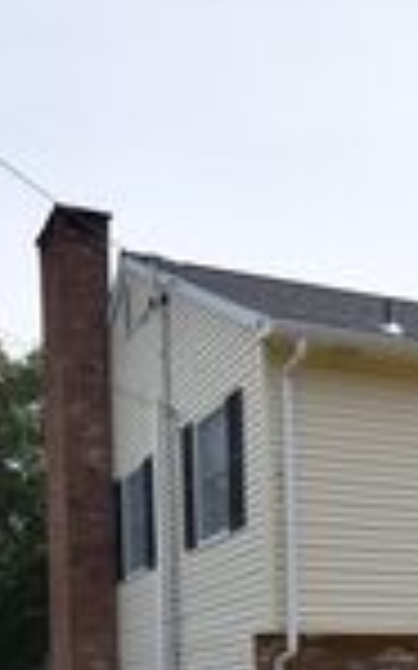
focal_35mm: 59
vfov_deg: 31.2
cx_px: 387
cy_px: 719
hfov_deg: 21.5
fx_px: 1074
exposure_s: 1/320
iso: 200
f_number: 9
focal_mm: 11.5
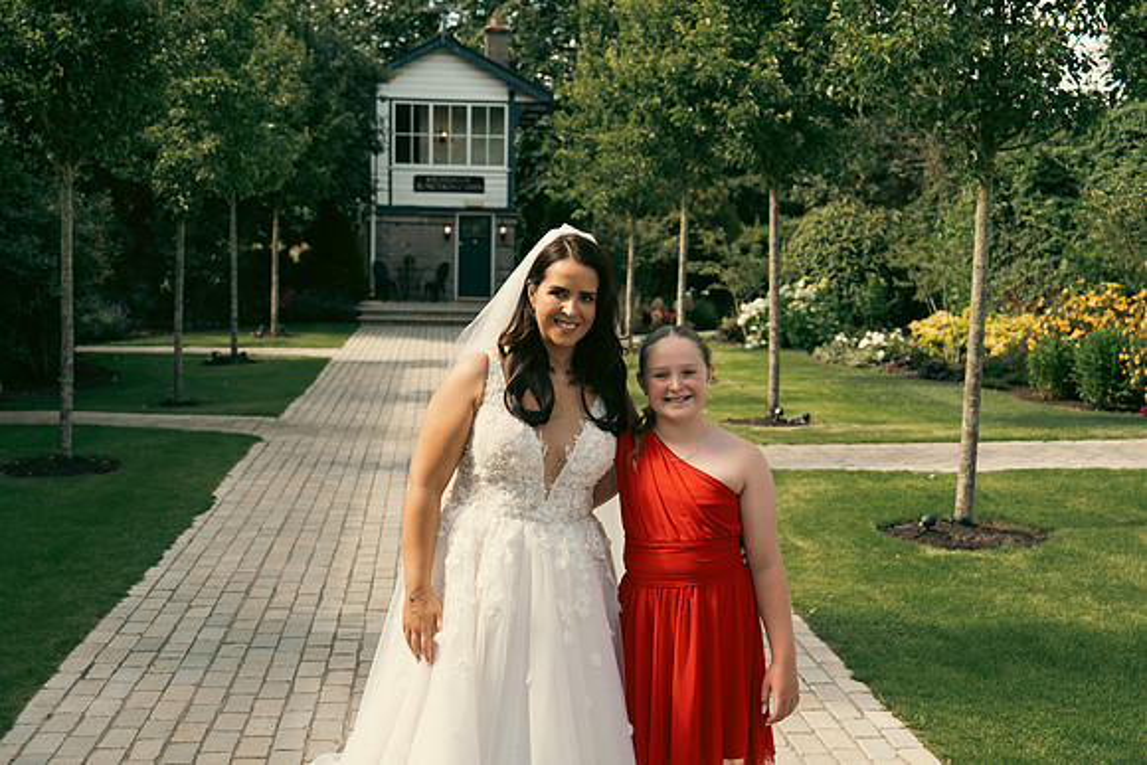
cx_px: 574
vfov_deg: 28.7
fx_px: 1498
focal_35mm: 47
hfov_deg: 41.9
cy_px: 382
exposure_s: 1/500
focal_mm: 47
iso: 250
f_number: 5
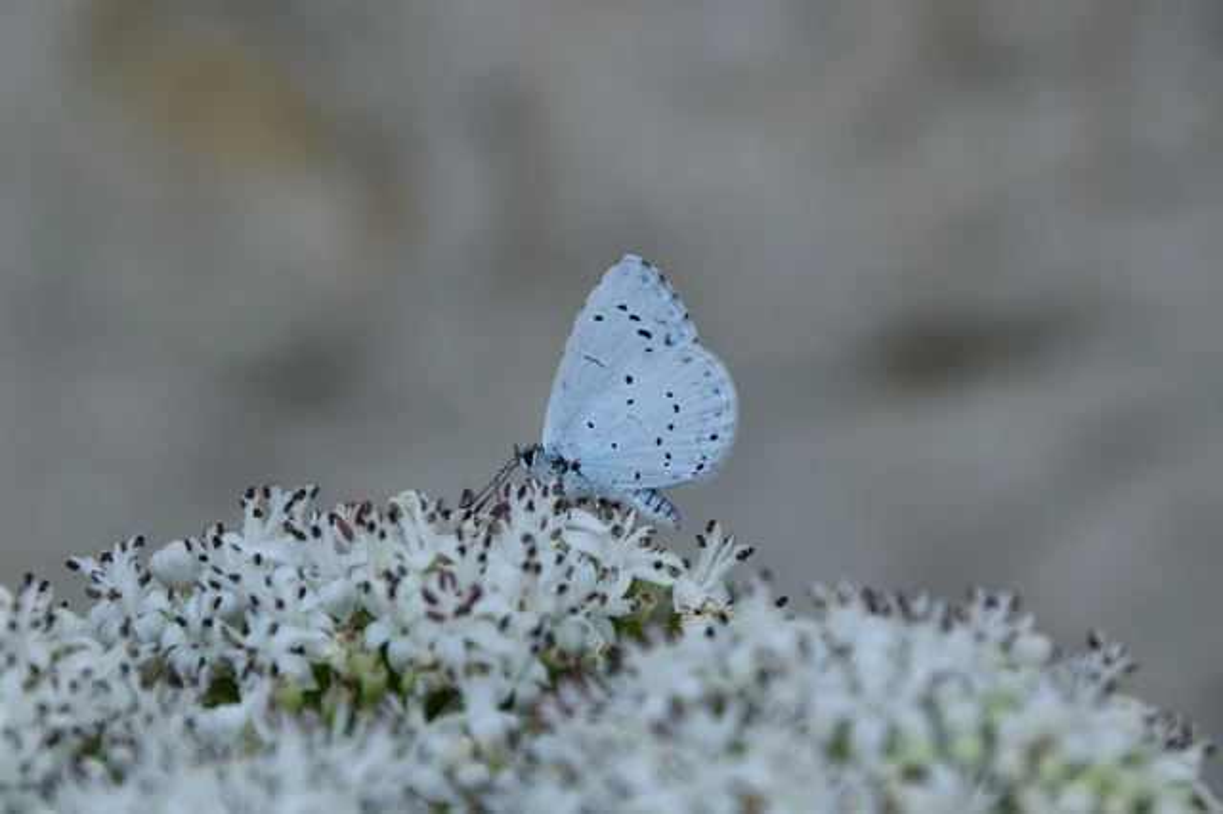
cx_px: 612
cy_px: 407
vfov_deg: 2.3
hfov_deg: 3.4
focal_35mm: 600
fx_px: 20372
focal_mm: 400
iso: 100
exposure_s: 1/160
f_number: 8
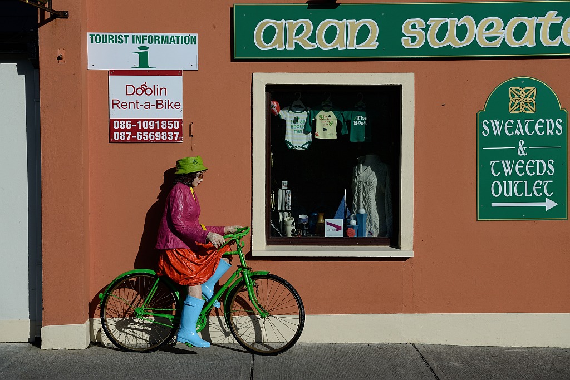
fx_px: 871
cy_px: 190
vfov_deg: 24.6
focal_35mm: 55
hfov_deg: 36.2
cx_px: 285
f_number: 6.7
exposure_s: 1/750
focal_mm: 55
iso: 200
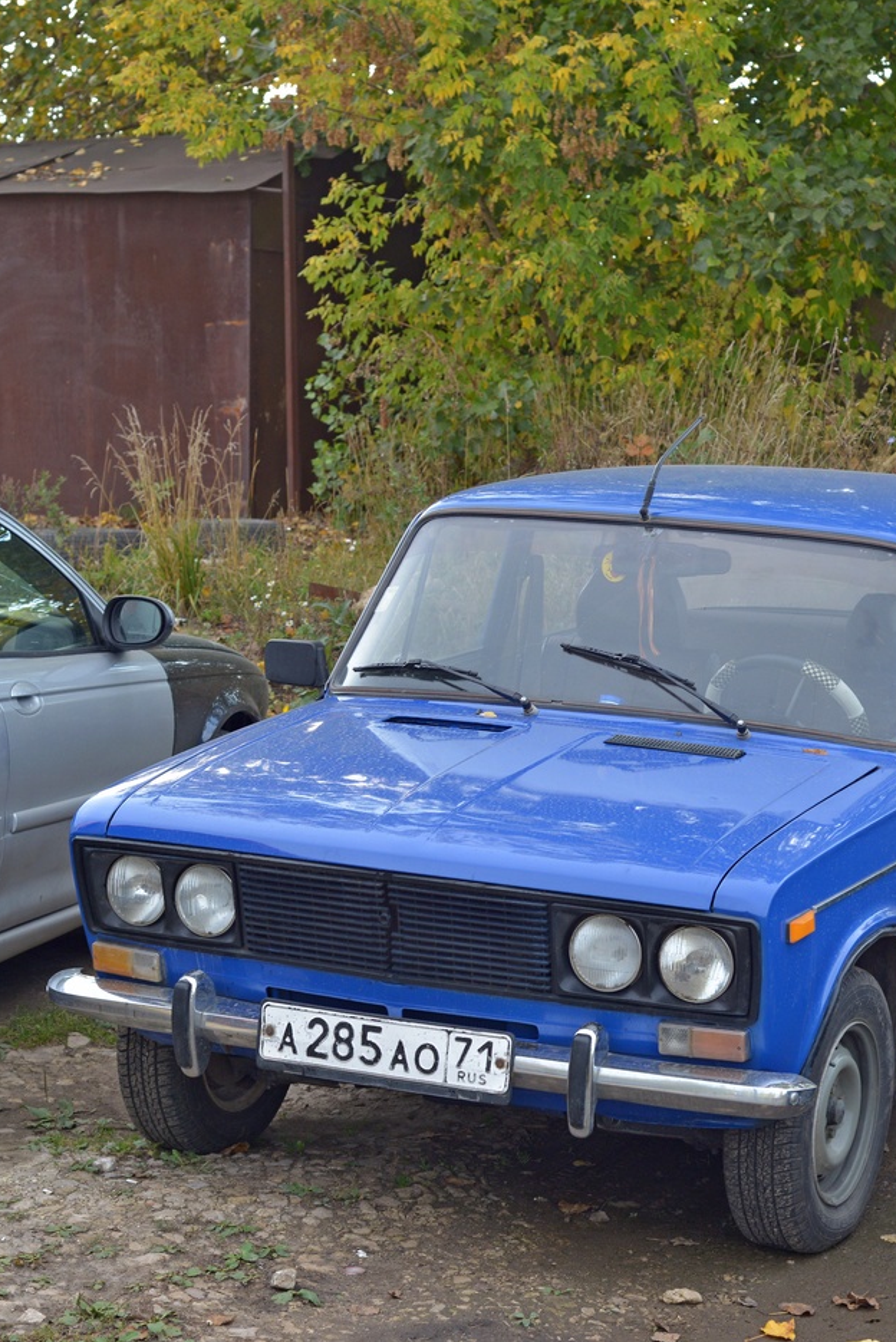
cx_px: 587
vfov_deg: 27.0
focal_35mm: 75
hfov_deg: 18.2
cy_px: 669
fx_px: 2798
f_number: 5.6
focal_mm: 50
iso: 400
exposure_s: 1/250
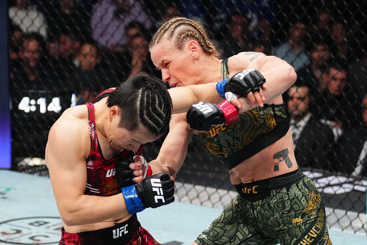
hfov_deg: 28.8
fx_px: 714
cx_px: 184
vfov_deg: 19.5
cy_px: 122
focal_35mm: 70
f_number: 2.8
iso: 3200
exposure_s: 1/1600
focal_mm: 70
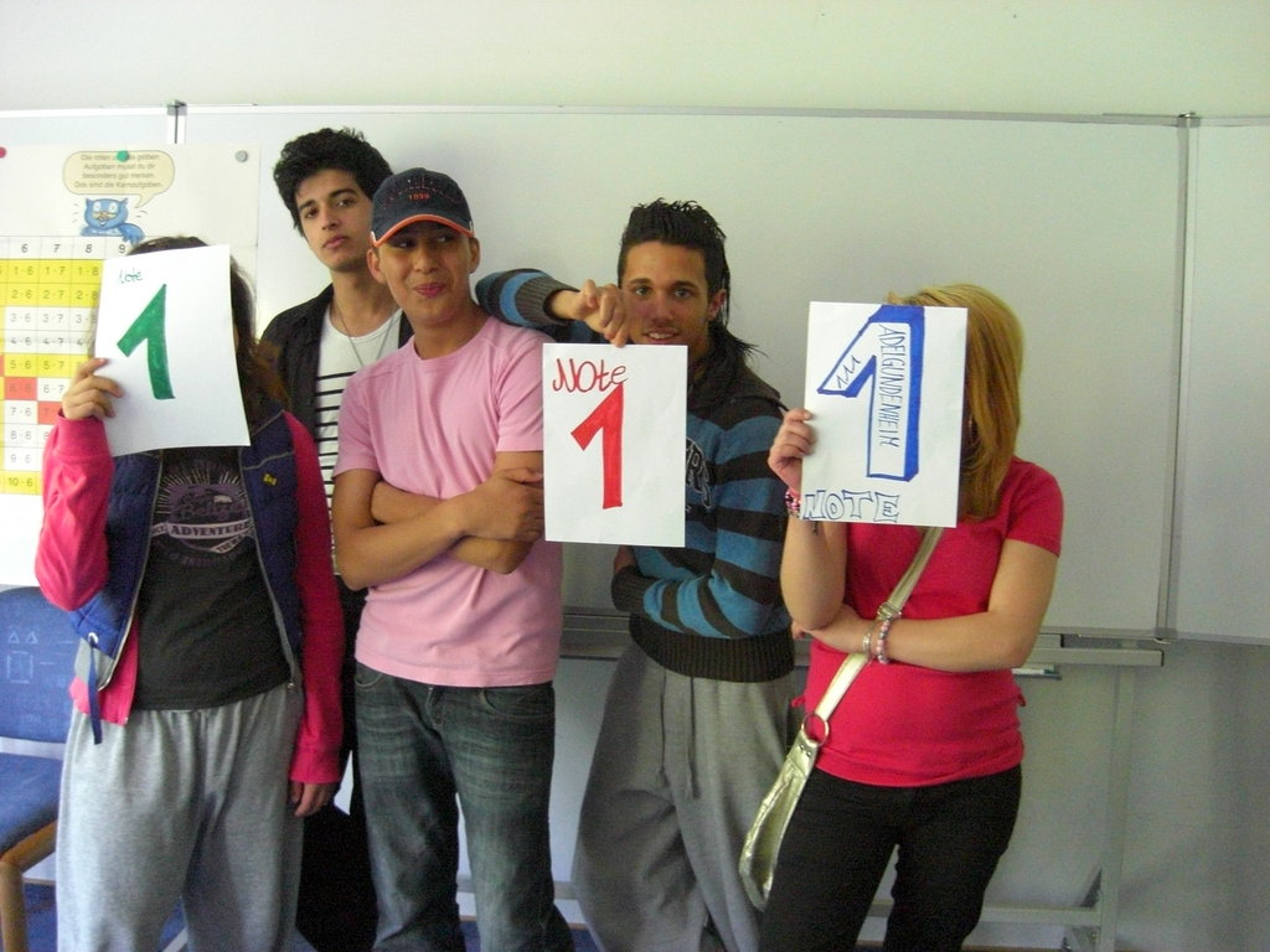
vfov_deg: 37.7
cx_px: 635
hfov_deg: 49.0
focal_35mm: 38
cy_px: 476
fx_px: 1394
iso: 800
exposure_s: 1/60
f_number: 2.8
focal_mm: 7.9
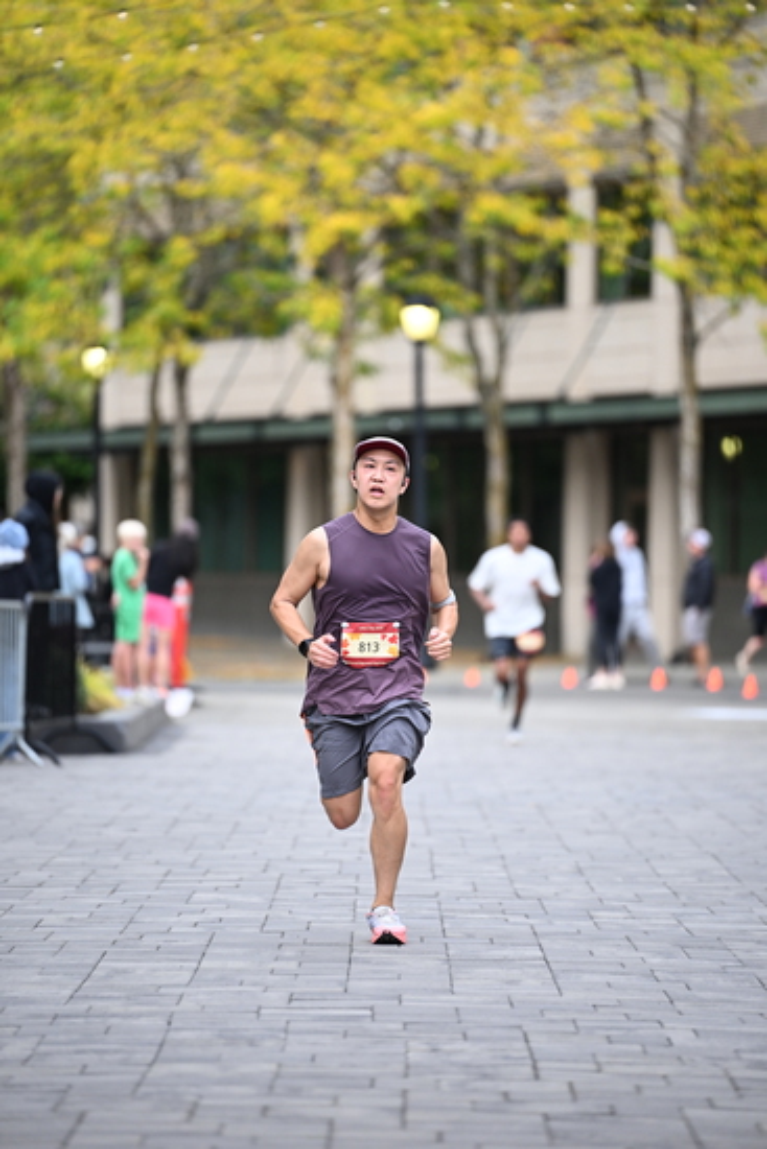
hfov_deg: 6.9
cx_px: 384
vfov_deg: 10.3
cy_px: 574
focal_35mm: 200
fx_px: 6387
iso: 1000
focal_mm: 200
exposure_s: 1/1600
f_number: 2.8
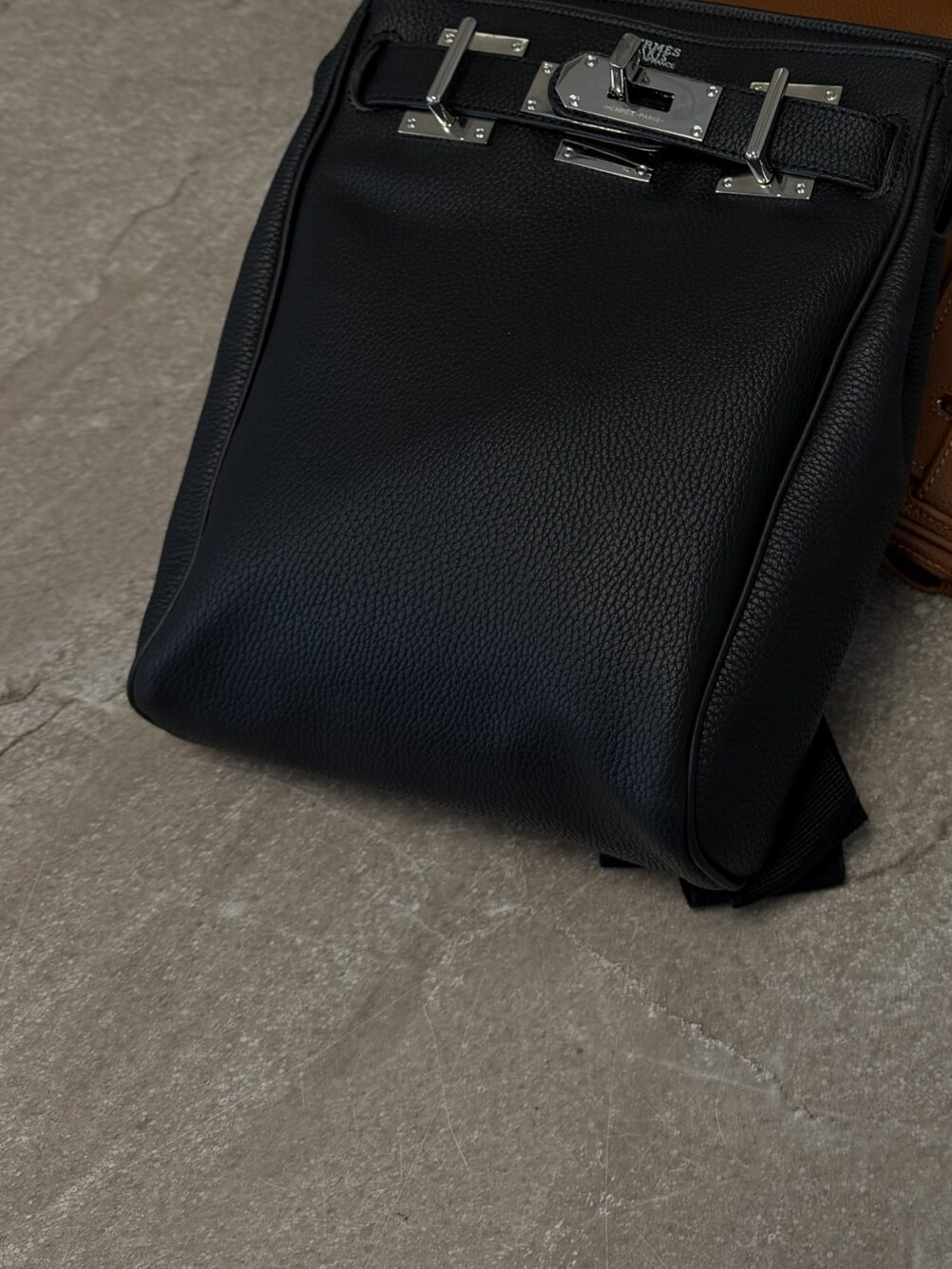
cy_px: 315
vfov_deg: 40.1
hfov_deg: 30.7
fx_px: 1687
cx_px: 760
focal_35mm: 46
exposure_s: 1/100
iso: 100
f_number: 1.78
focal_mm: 6.76
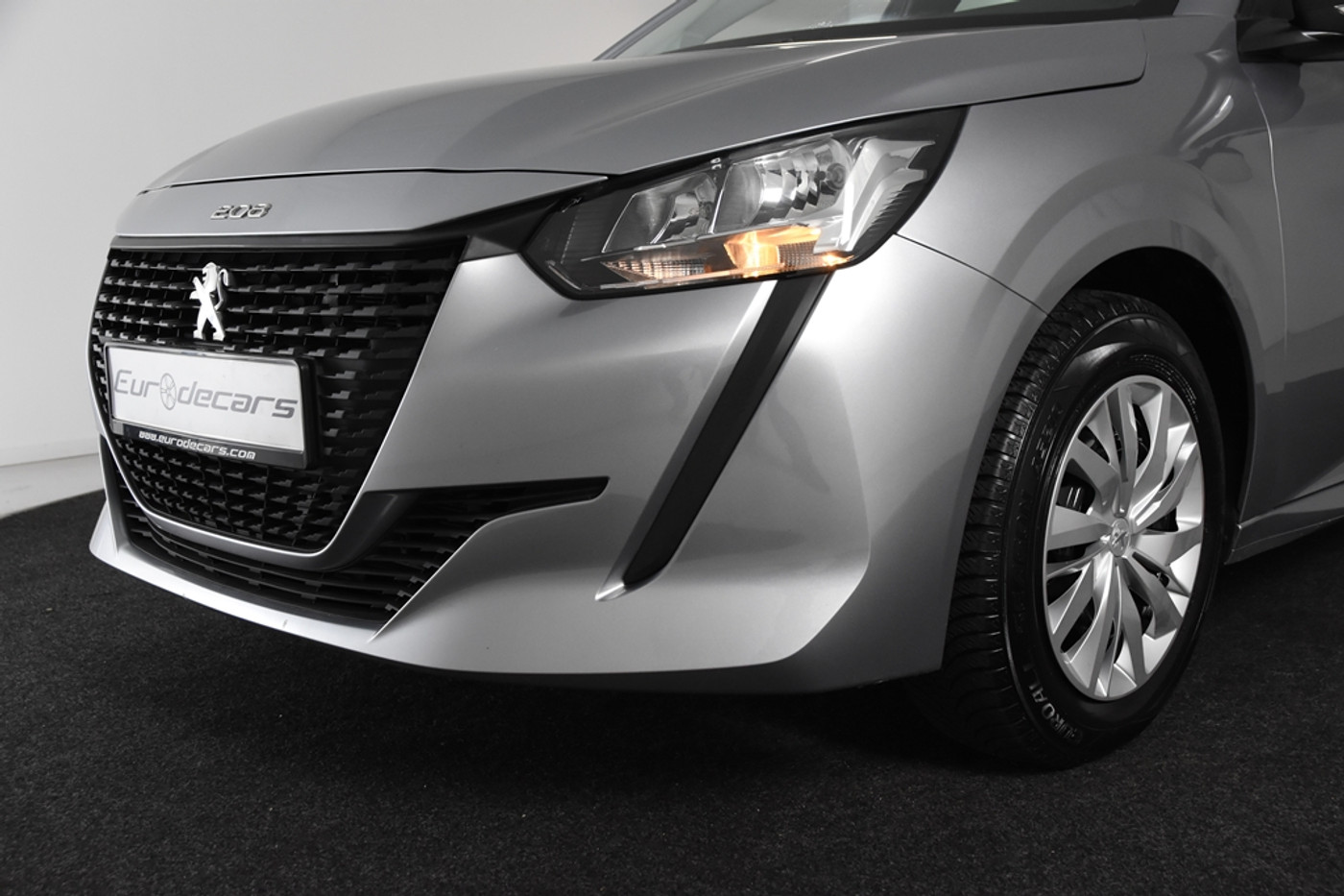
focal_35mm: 39
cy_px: 448
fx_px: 1456
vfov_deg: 34.2
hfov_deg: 49.6
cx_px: 672
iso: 1600
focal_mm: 26
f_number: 5
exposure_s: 1/100
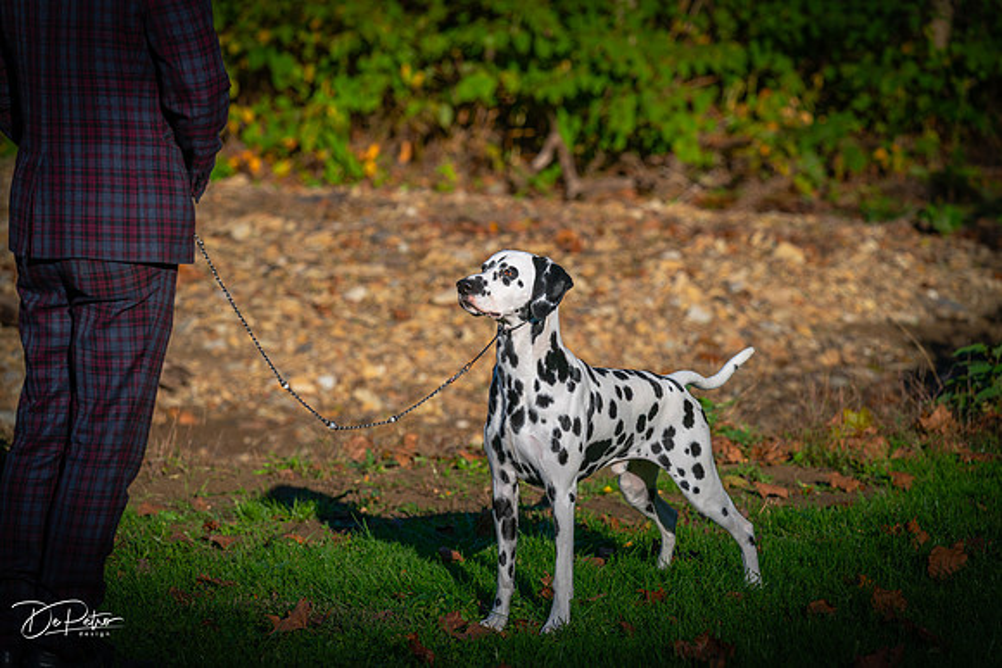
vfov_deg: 10.6
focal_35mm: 129
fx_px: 3591
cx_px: 501
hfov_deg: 15.9
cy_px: 334
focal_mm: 129
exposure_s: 1/800
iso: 100
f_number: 4.5
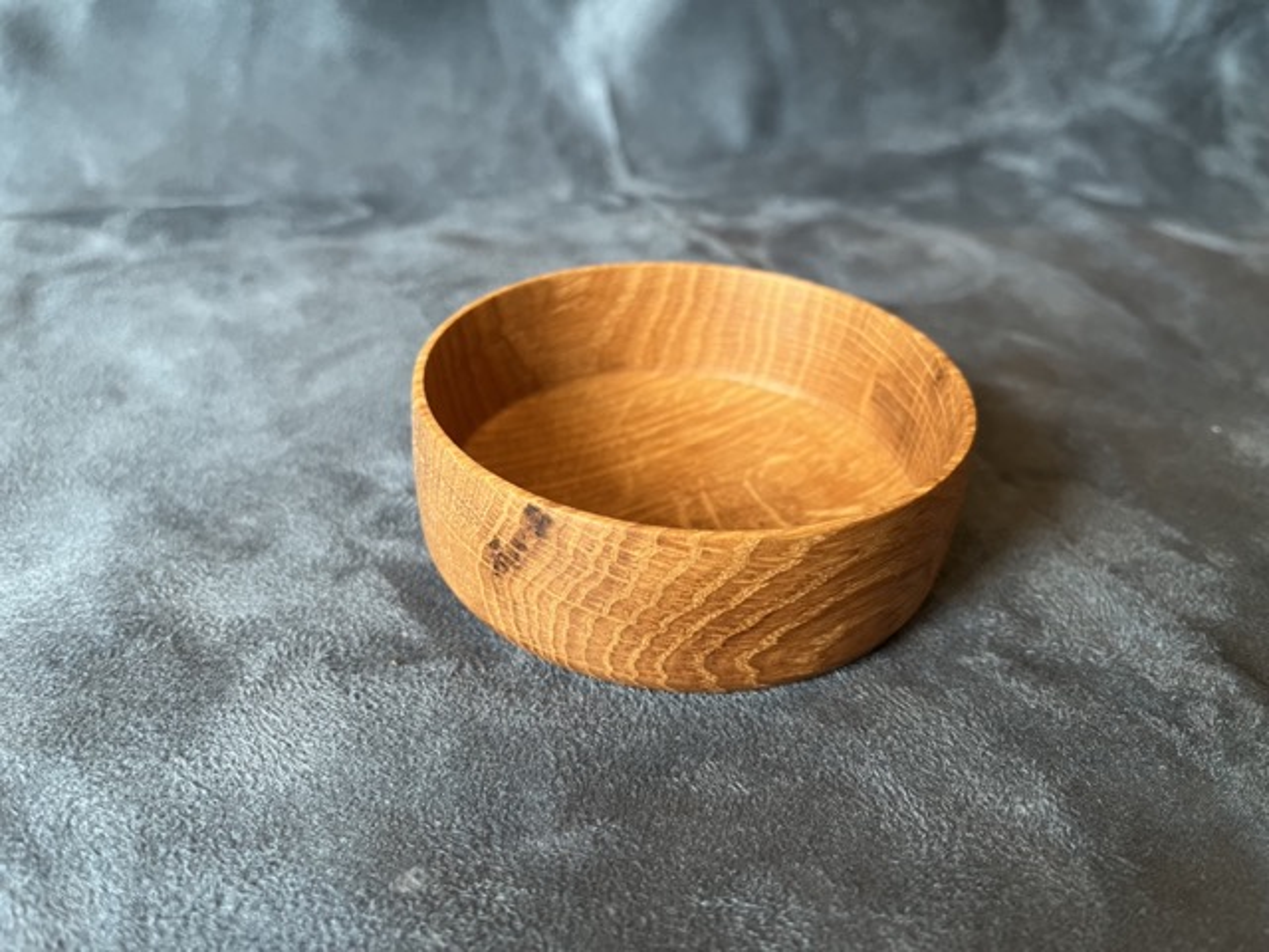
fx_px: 953
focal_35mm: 26
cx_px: 634
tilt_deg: -35.2
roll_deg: -2.6
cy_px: 476
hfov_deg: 67.3
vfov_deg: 53.1
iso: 200
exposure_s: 1/60
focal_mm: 5.1
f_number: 1.6
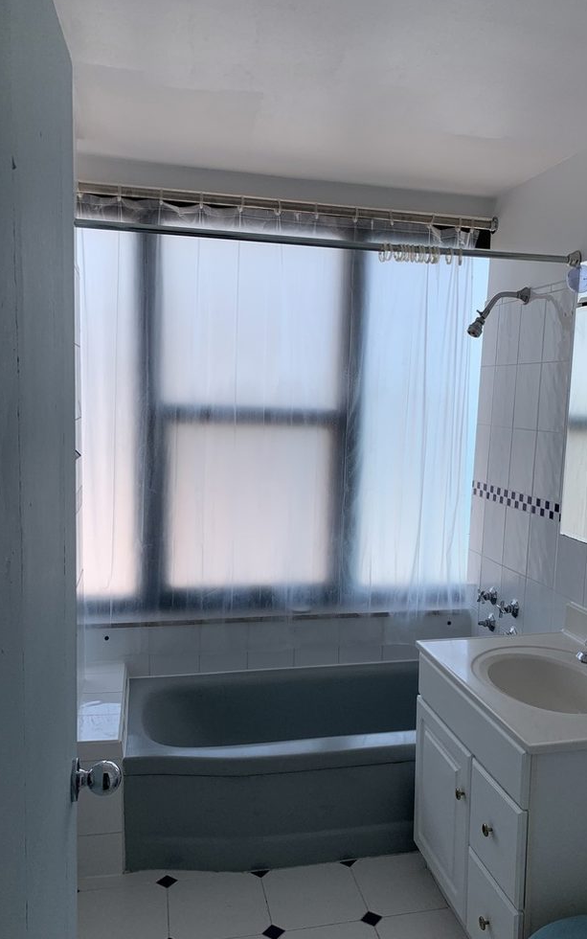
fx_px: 767
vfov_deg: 62.8
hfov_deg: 41.7
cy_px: 500
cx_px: 348
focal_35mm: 30
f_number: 1.8
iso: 25
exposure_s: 1/643
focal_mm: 4.25
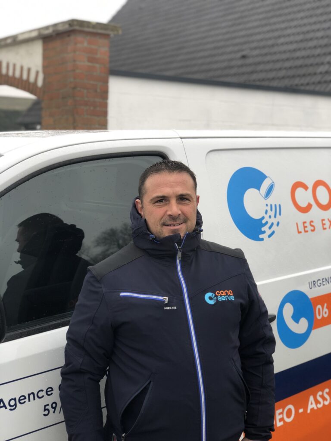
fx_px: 663
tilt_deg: -5.5
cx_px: 166
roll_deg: -1.3
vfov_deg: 36.8
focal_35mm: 52
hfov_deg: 28.0
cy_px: 220
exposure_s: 1/60
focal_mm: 6
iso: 20
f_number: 2.4
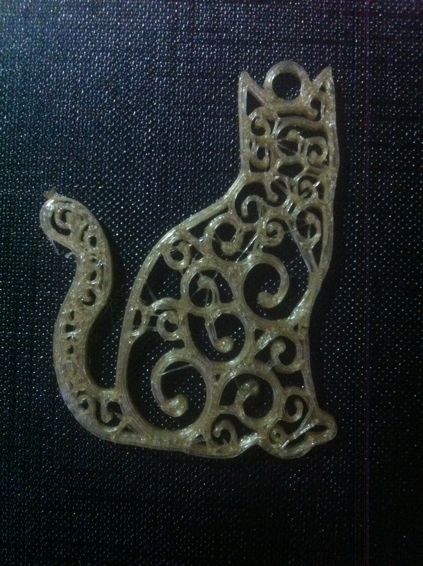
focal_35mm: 35
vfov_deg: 52.7
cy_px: 283
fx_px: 572
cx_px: 212
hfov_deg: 40.6
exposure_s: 1/17
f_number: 2.8
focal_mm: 3.85
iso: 1000
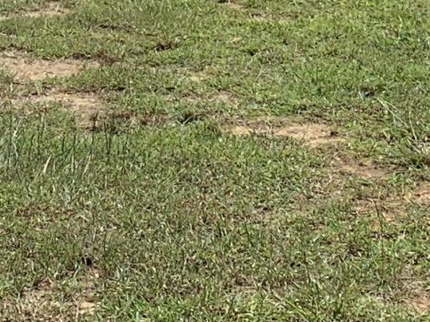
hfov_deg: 12.2
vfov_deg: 8.6
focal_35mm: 161
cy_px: -395
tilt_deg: +2.3
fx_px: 2000
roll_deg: +0.8
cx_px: 47
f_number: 1.8
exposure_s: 1/4464
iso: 25
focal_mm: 4.25
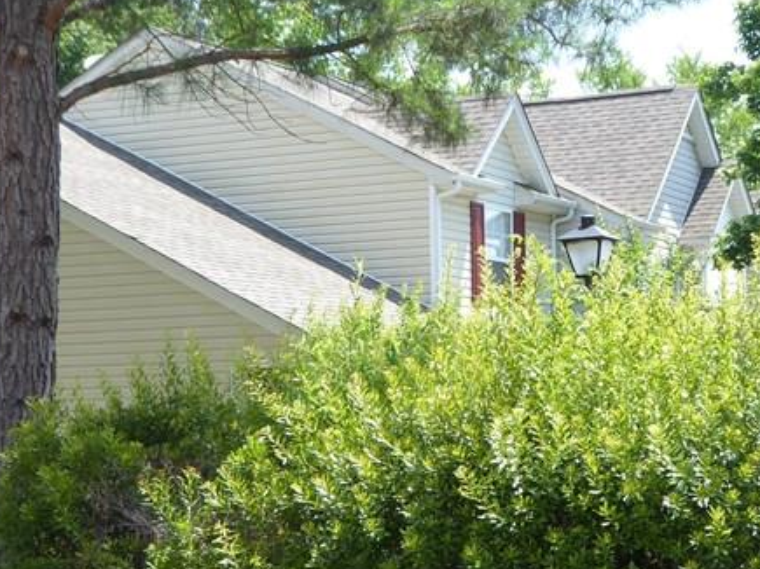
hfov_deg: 26.1
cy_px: 382
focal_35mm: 73
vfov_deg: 20.1
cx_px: 620
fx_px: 1602
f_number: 3.5
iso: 100
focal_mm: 5.4
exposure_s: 1/250
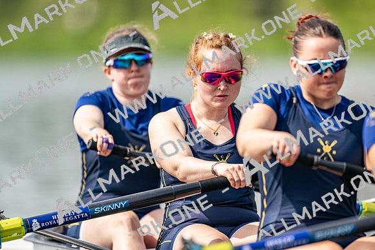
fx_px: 6251
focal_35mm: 600
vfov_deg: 2.3
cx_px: 188
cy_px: 125
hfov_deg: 3.4
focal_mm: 600
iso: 400
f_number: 4
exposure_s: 1/2500
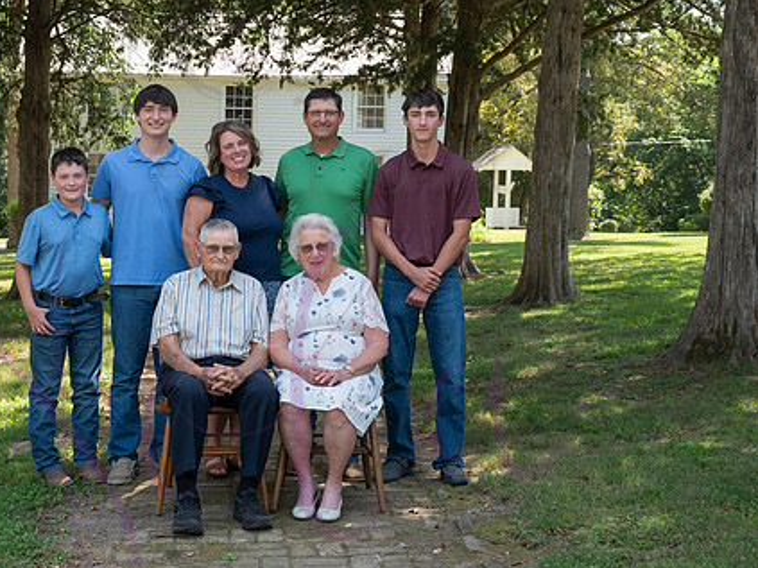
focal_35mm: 62
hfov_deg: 30.9
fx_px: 1357
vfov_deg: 23.6
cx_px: 240
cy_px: 259
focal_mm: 47
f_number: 8
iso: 400
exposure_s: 1/160
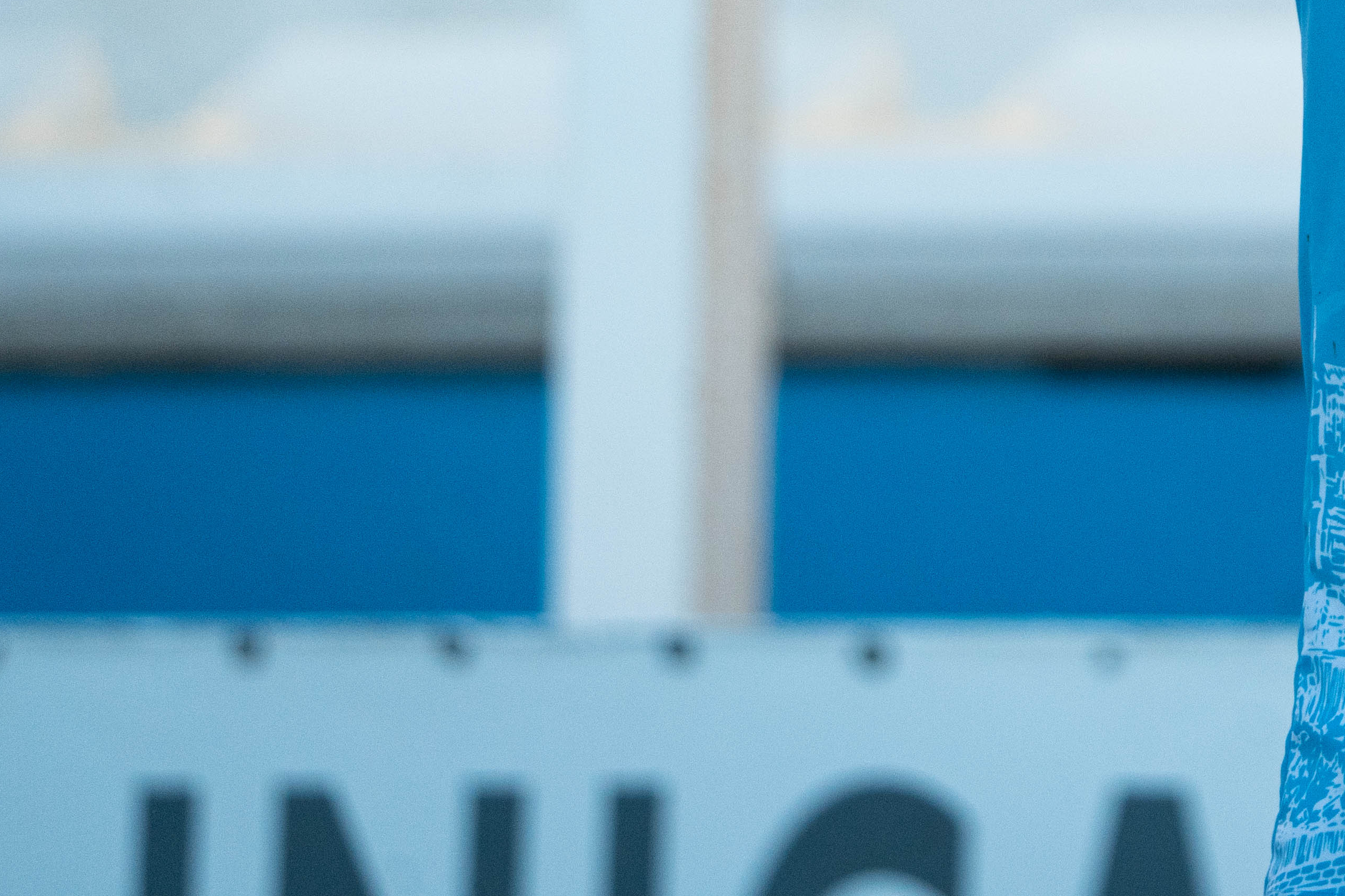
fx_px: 42103
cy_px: -314
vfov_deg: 1.2
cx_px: 1682
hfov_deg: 1.8
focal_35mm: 1127
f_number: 6.3
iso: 640
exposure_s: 1/800
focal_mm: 411
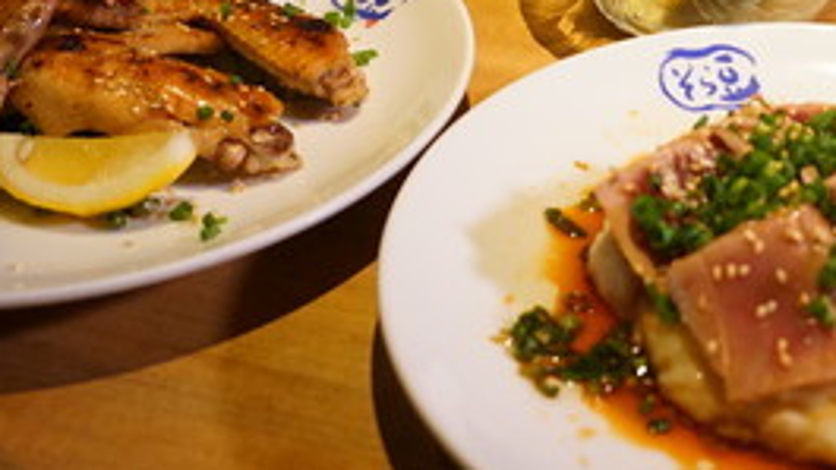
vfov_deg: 17.6
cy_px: -144
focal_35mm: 64
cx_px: 685
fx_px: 1419
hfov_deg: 31.9
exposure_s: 1/60
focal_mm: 18
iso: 2500
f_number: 4
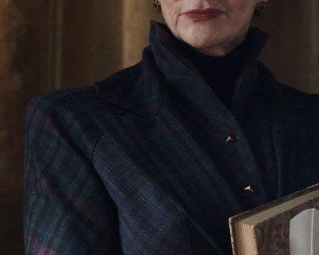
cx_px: 195
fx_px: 3315
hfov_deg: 5.5
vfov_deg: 4.4
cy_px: 148
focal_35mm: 351
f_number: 2.8
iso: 3200
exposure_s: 1/160
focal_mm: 110
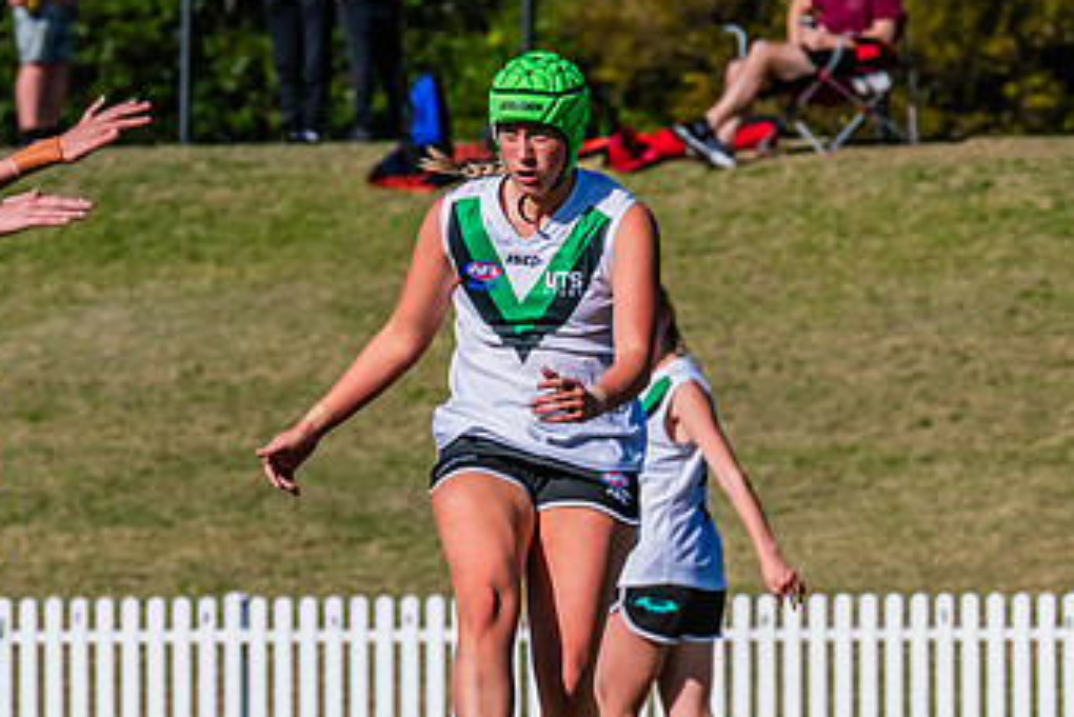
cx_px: 524
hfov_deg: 2.4
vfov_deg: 1.6
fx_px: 25845
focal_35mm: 866
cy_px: 633
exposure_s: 1/1250
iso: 640
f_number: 16
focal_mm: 420
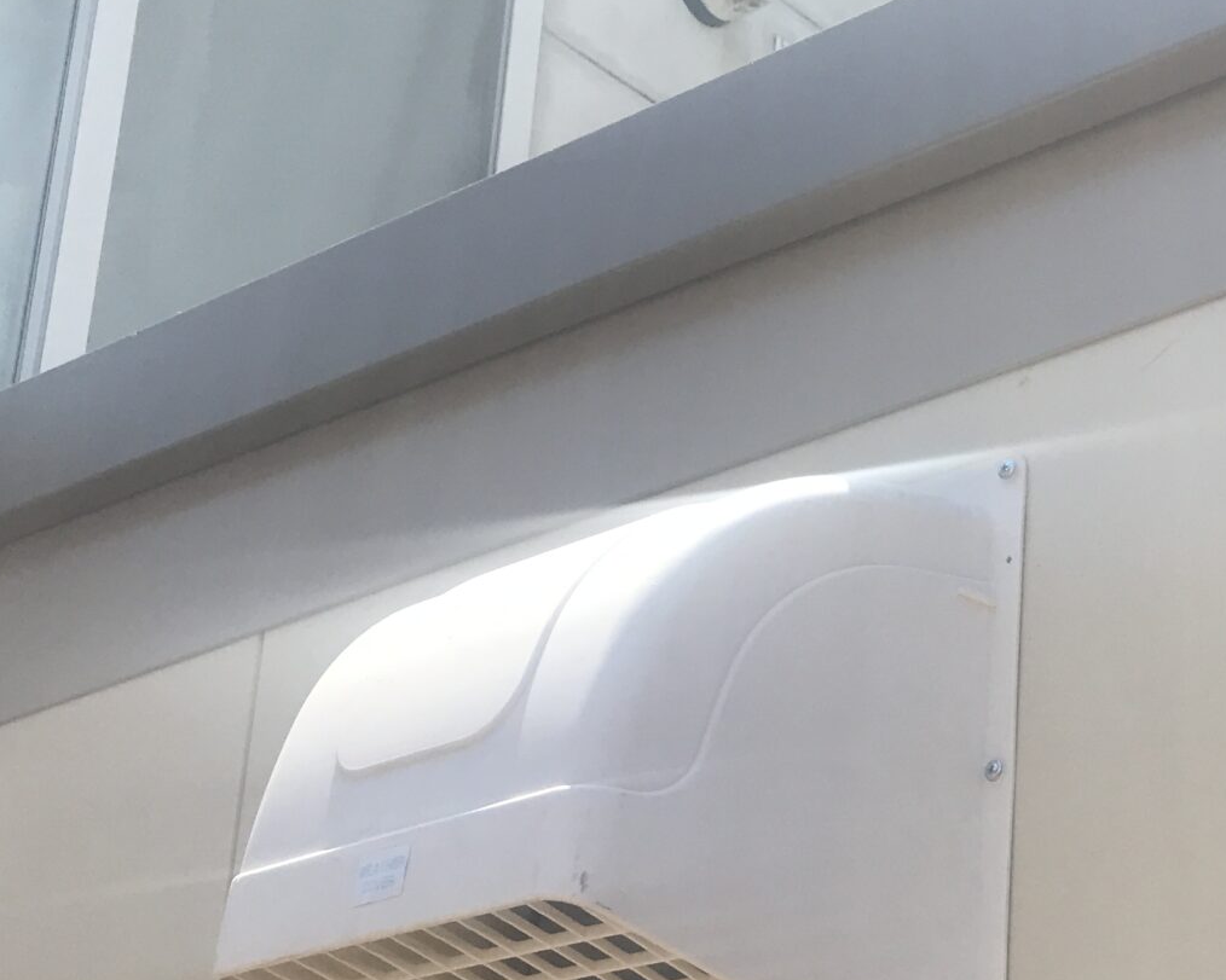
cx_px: 1315
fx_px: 2503
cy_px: 934
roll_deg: +2.2
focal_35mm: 69
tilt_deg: +17.0
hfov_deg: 25.7
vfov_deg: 21.5
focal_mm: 3.99
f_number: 1.8
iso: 20
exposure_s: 1/1389
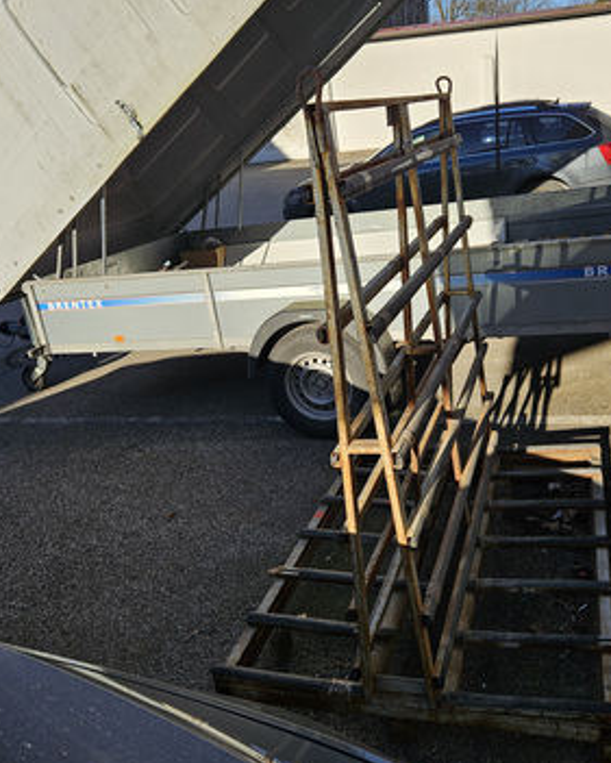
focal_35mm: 32
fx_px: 723
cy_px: 365
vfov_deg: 55.6
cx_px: 356
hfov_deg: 45.6
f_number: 1.8
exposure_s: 1/1563
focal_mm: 5.4
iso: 25
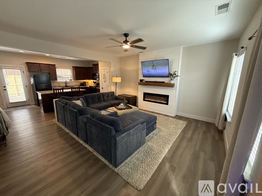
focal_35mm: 14
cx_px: 131
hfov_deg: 102.1
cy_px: 98
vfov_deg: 85.7
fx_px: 106
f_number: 2.2
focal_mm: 2.22
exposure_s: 1/60
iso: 320
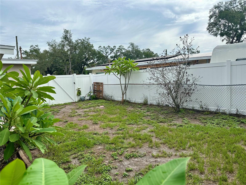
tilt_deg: -6.0
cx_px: 123
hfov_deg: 71.6
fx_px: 171
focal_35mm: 24
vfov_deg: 56.8
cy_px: 92
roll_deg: +1.6
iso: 80
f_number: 1.78
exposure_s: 1/4545
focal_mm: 6.86
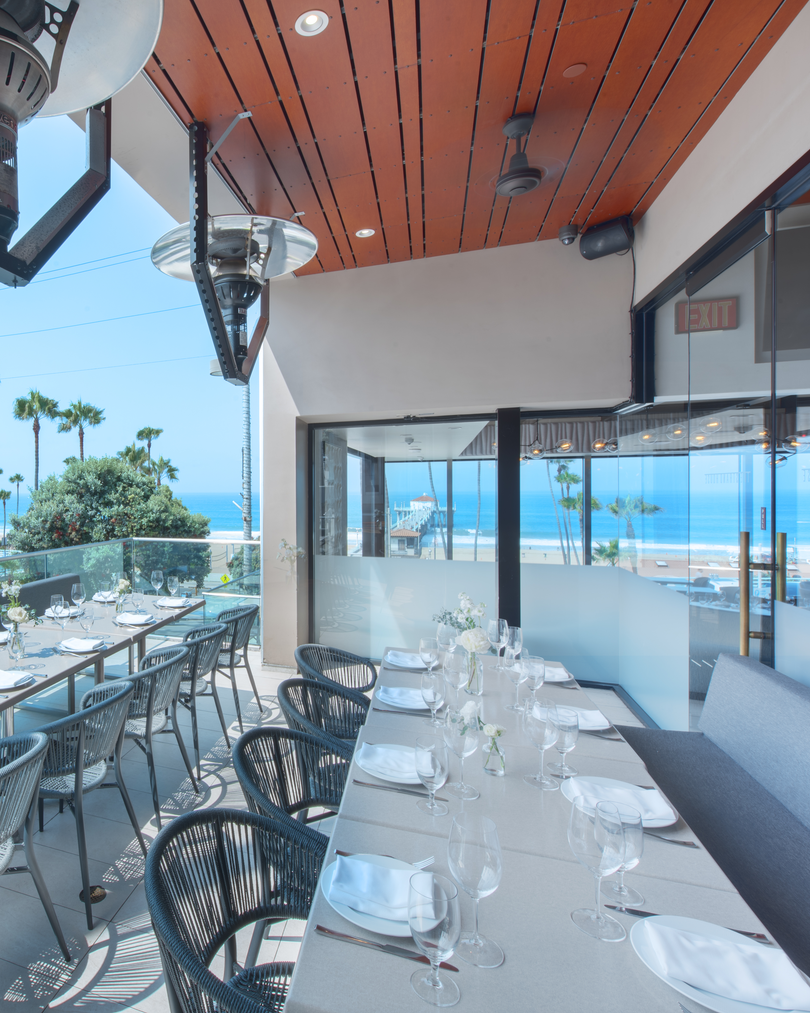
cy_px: 499
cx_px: 162
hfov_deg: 62.4
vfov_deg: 80.4
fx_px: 599
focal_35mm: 20
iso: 100
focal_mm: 14
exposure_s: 1
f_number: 18
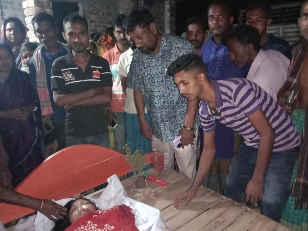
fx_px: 240
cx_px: 154
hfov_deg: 65.3
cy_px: 116
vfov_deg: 51.4
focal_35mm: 27
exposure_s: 1/16.7
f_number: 2.2
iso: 3403
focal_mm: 3.65
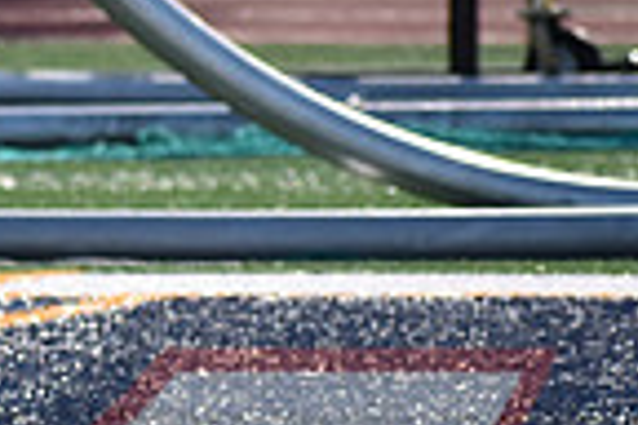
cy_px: 122
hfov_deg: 1.7
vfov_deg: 1.2
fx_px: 20911
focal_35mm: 1180
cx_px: -341
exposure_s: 1/1600
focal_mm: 195
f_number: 6.3
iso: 400
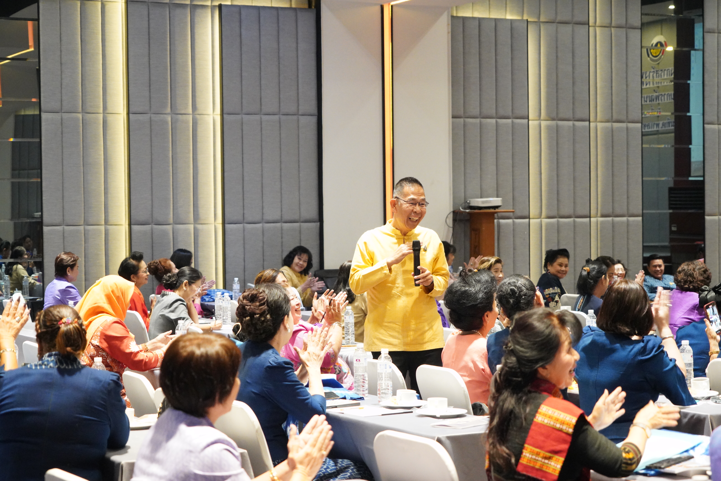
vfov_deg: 18.7
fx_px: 1462
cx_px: 360
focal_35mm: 73
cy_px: 240
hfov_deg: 27.7
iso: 10000
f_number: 5.6
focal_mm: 73
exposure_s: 1/160
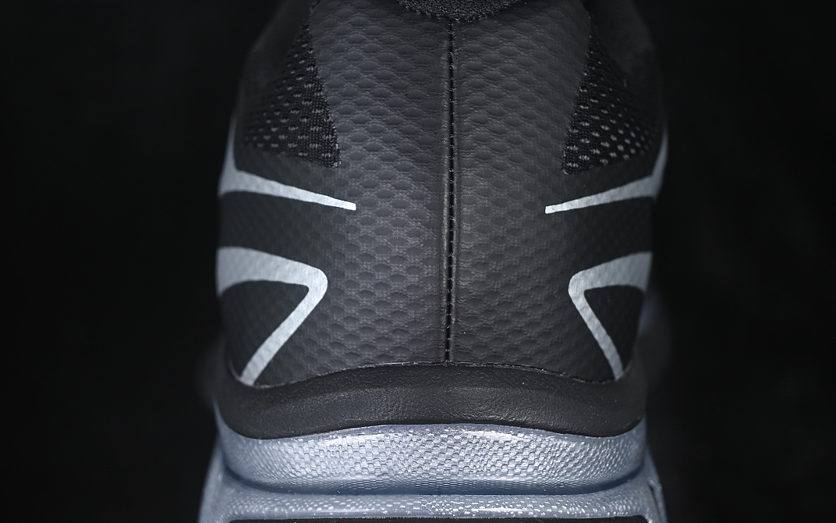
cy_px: 257
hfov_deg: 26.8
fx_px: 1754
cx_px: 420
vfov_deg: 16.9
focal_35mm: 77
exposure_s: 1/50
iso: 160
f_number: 6.3
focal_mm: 50
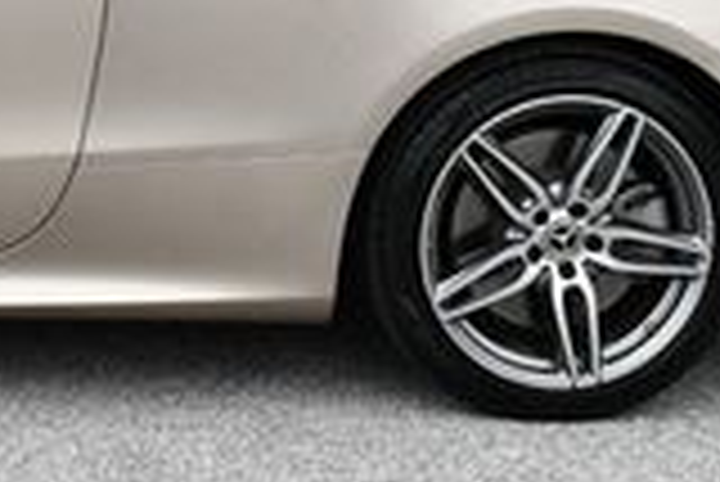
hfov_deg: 13.7
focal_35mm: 144
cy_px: -302
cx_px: -216
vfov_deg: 9.2
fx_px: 2883
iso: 140
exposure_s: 1/250
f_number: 8
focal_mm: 18
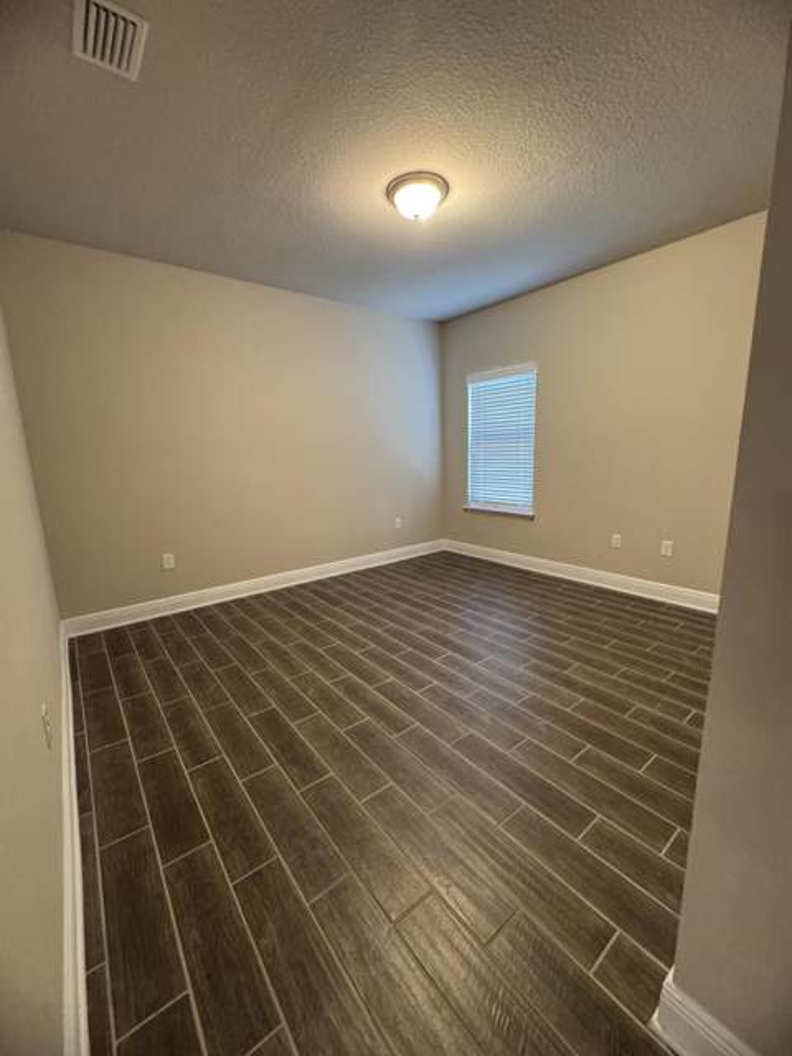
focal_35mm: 14
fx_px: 427
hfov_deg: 85.7
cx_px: 396
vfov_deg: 102.1
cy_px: 528
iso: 640
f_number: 2.2
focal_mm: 2.22
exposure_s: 1/60
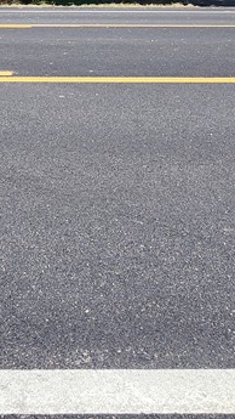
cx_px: 23
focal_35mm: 42
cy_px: 26
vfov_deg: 43.3
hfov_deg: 27.3
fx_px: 465
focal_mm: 2.2
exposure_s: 1/1215
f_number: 2.2
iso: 50
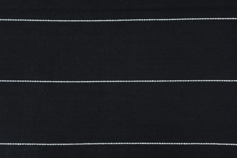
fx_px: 316
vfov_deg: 28.0
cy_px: 79
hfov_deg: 41.1
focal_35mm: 48
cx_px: 118
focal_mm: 48
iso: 400
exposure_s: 1/125
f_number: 9
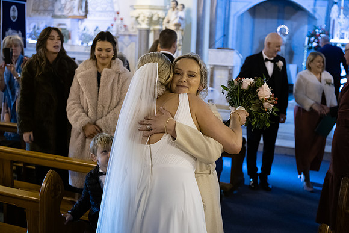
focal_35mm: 50
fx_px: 485
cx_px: 174
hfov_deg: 39.6
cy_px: 116
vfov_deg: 27.0
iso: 1250
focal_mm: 50
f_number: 3.5
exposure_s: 1/160
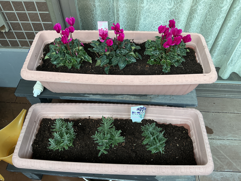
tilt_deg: -52.6
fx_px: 202
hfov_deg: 61.7
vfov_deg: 48.2
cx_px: 120
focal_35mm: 29
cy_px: 90
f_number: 1.8
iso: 64
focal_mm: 3
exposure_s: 1/120
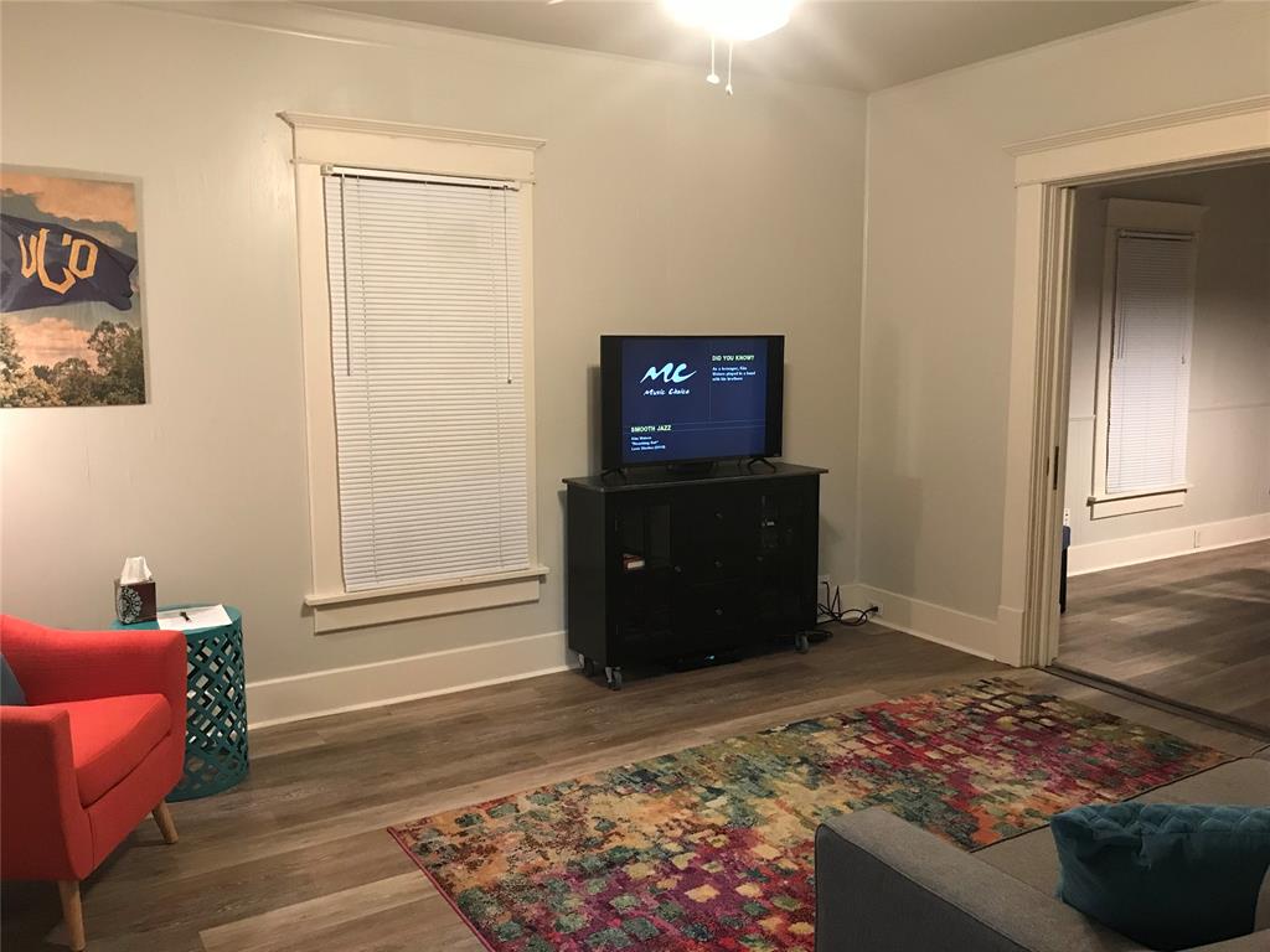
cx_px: 635
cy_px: 476
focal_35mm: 28
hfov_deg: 63.4
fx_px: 1027
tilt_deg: -6.2
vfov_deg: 49.7
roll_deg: +0.9
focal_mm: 3.99
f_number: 1.8
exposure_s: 1/15
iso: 80
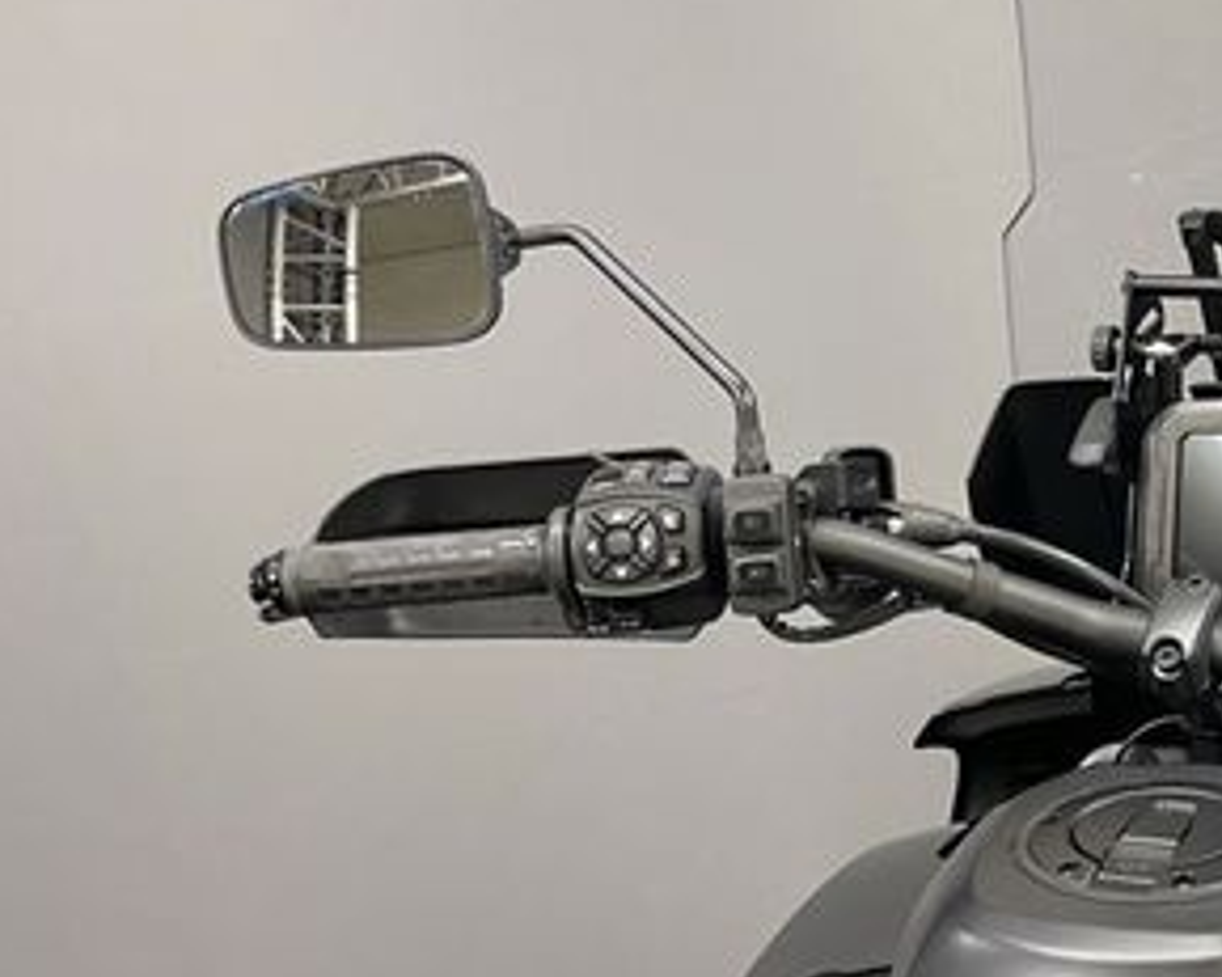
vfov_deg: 28.1
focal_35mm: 54
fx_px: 1952
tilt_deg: -22.2
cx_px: 1197
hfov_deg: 32.2
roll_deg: +3.9
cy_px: 444
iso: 80
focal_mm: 5.1
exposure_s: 1/50
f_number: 1.6
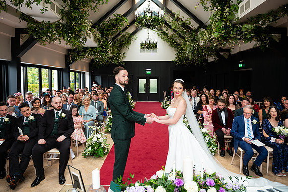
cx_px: 144
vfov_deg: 49.6
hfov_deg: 69.4
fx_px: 208
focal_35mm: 26
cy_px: 96
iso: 400
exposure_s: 1/200
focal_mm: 26
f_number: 3.5
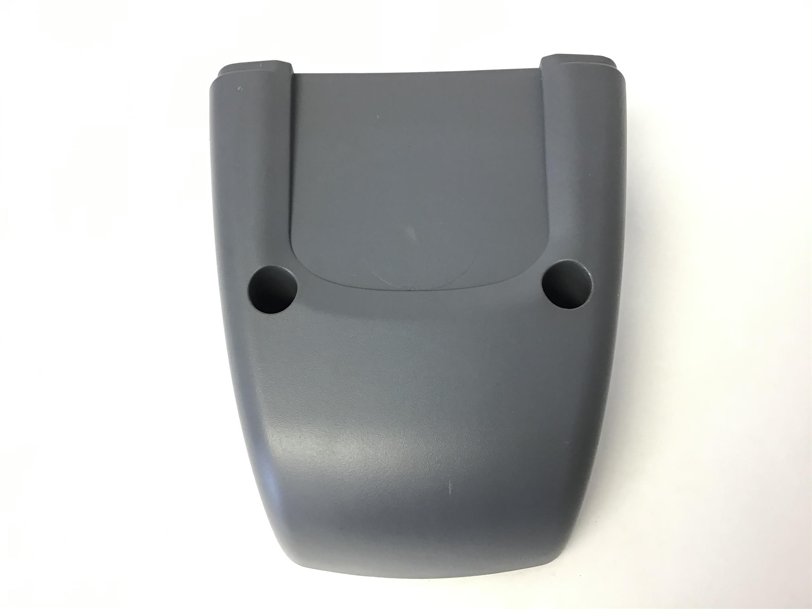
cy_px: 304
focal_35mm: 31
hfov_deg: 58.4
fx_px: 727
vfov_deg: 45.4
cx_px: 406
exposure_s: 1/30
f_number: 2.4
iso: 64
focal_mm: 3.3
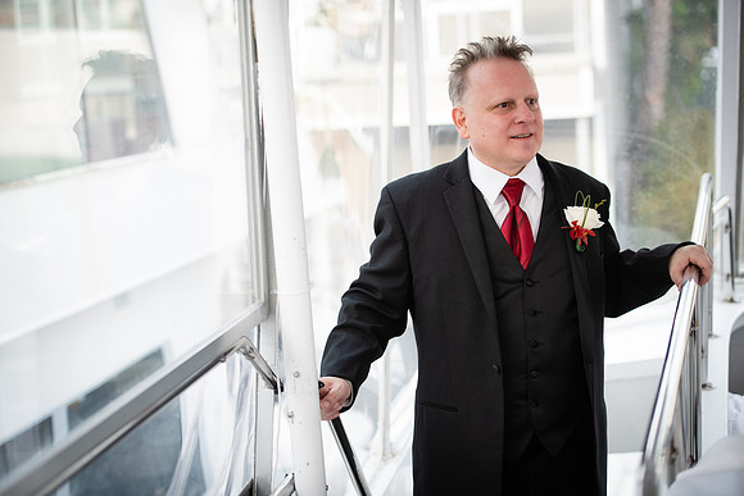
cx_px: 372
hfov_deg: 28.8
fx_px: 1447
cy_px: 248
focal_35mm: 70
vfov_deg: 19.5
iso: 1000
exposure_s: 1/640
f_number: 2.8
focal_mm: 70
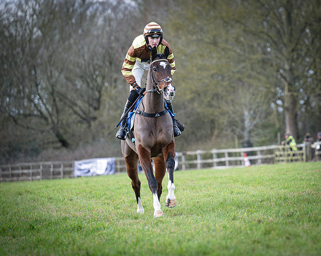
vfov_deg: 5.8
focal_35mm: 266
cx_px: 246
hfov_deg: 7.3
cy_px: 116
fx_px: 2523
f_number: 2.8
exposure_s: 1/1250
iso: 400
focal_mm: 150
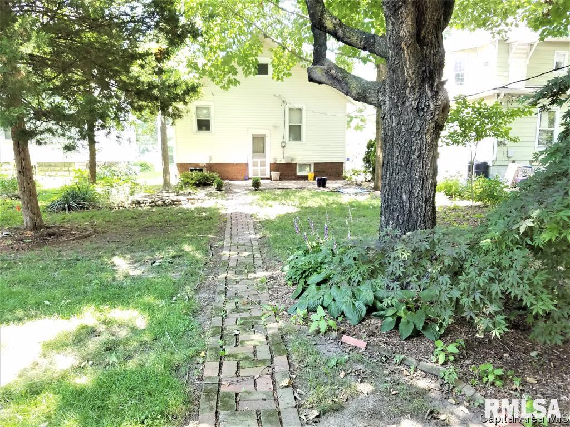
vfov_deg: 53.1
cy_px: 214
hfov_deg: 67.3
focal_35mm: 26
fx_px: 428
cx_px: 285
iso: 64
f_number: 1.7
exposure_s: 1/60
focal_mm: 4.2
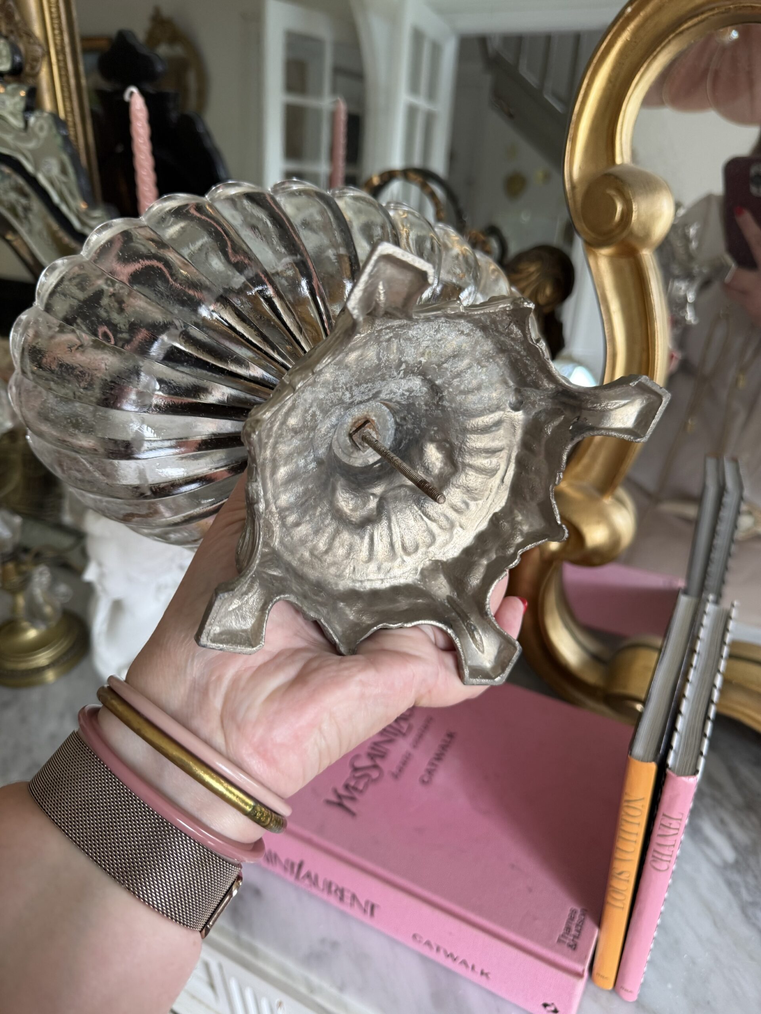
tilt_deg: -32.2
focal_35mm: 24
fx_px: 703
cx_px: 380
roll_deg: +1.1
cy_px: 507
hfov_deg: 56.8
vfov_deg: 71.6
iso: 125
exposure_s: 1/50
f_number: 1.78
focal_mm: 6.76
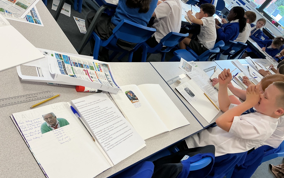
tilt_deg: -32.3
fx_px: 240
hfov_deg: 61.2
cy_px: 92
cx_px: 142
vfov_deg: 40.6
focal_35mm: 31
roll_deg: -39.3
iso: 40
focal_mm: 3
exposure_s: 1/60
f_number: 1.8
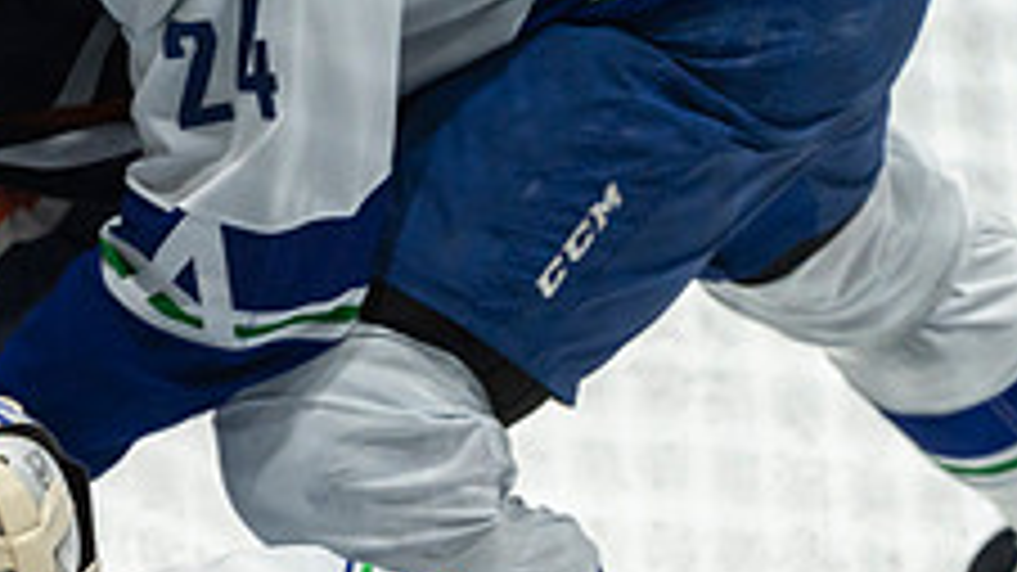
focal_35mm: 1614
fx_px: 43514
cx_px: -94
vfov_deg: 0.8
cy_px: 714
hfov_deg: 1.3
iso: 1600
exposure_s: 1/640
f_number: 5
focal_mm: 600
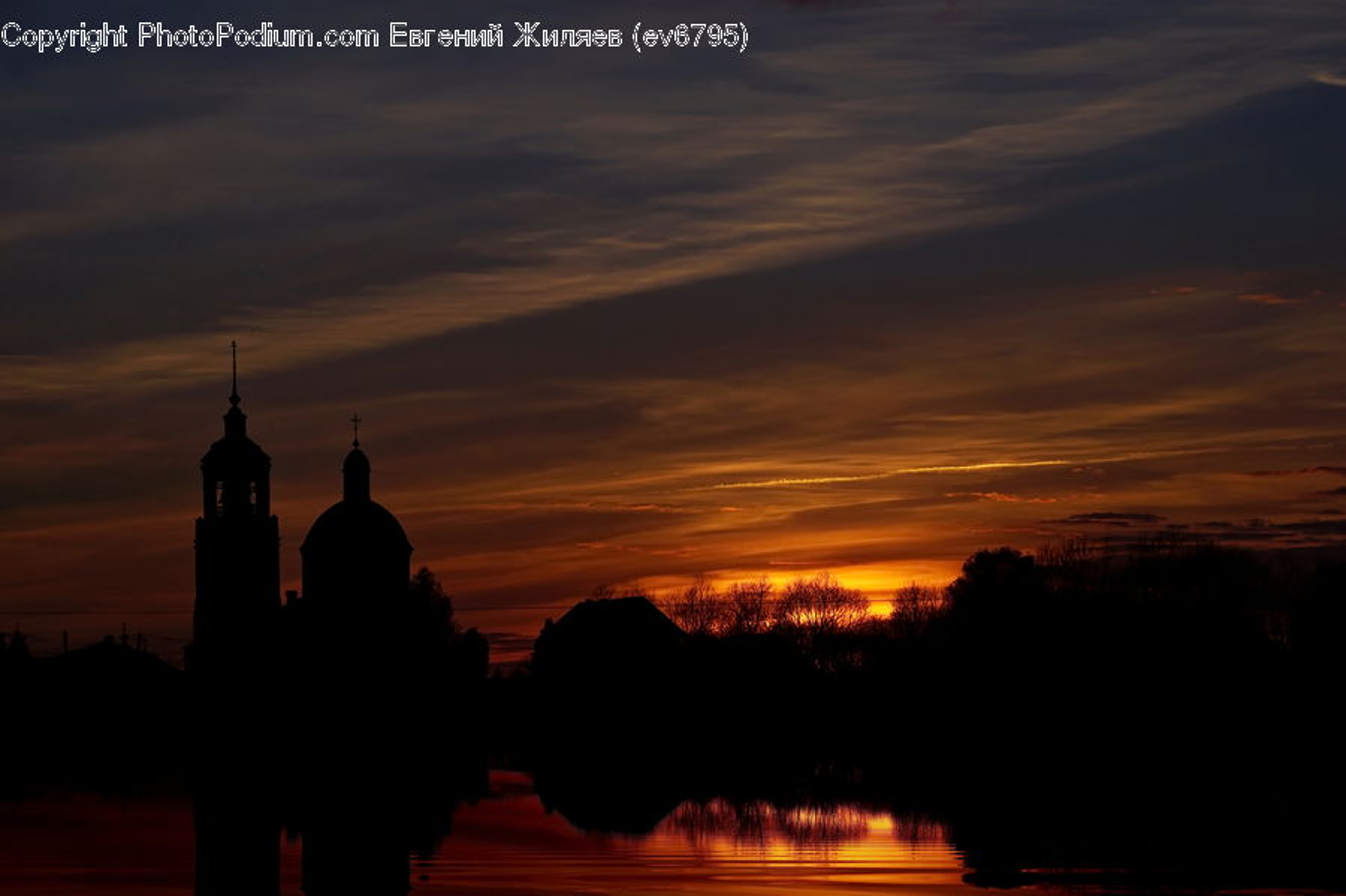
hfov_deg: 15.2
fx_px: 5045
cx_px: 673
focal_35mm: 135
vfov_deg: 10.1
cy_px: 448
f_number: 9
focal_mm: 90
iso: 100
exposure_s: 1/400
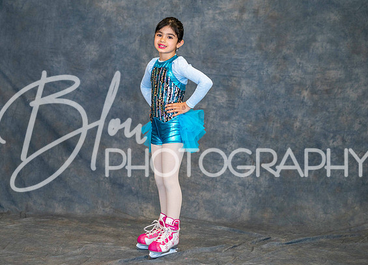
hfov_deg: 19.0
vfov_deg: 13.7
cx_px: 139
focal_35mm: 105
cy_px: 112
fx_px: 1101
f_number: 2.2
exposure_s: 1/160
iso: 640
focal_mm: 85
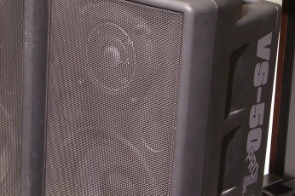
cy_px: 115
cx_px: 76
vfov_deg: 10.4
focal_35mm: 131
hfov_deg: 15.6
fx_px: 1072
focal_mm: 14.2
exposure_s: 1/6
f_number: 4
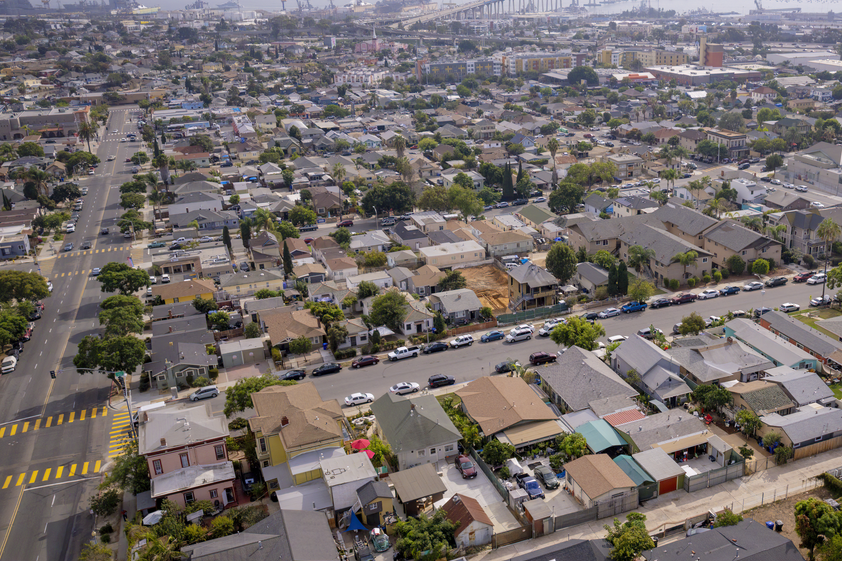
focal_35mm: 34
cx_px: 564
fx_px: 795
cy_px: 283
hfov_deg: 54.6
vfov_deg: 38.9
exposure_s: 1/5000
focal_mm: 8.38
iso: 130
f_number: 2.8
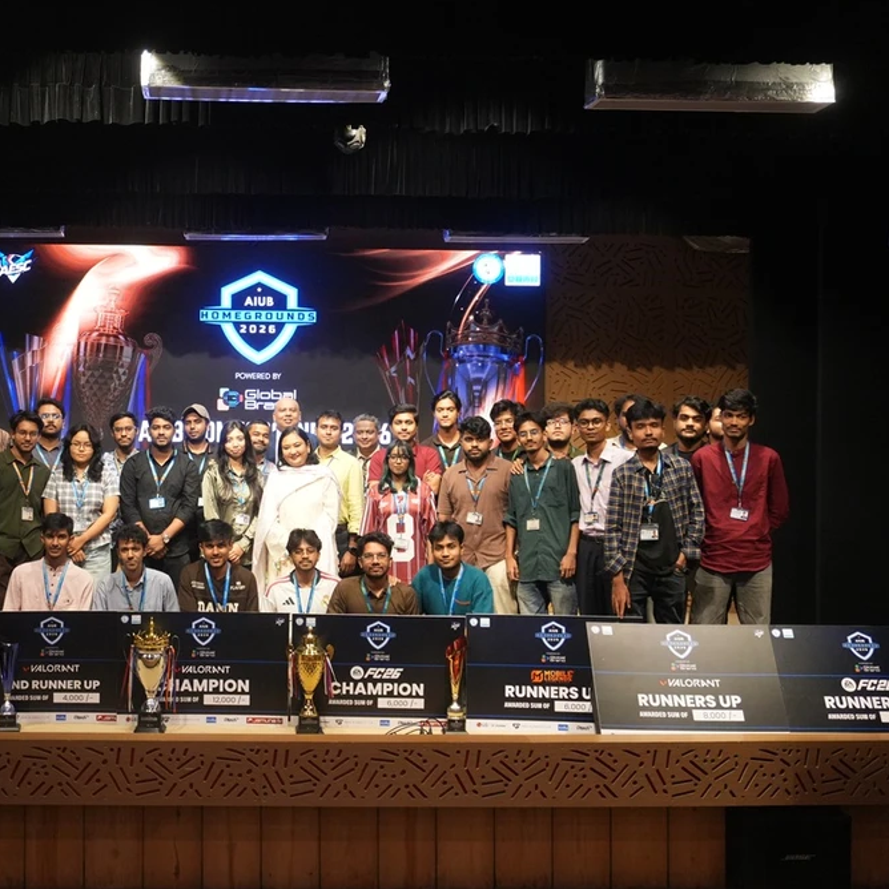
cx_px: 264
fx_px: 1249
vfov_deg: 39.2
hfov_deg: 38.5
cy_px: 439
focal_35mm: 43
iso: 2500
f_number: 4
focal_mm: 22
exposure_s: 1/125
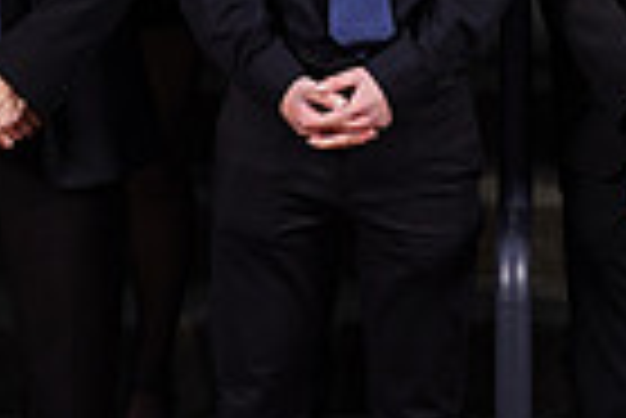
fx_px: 3185
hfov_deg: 11.2
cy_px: -267
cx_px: 477
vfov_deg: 7.4
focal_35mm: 183
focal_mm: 44
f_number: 6.3
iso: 100
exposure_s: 1/200
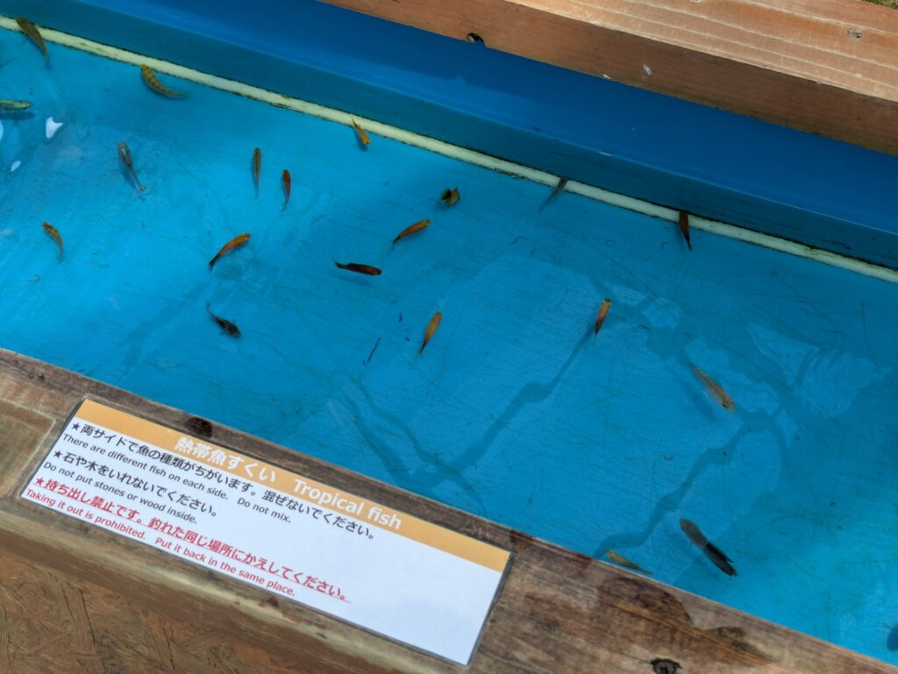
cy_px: 337
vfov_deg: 28.6
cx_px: 449
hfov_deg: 37.5
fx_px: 1324
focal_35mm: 51
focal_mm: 5.43
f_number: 1.89
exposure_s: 1/264
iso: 50
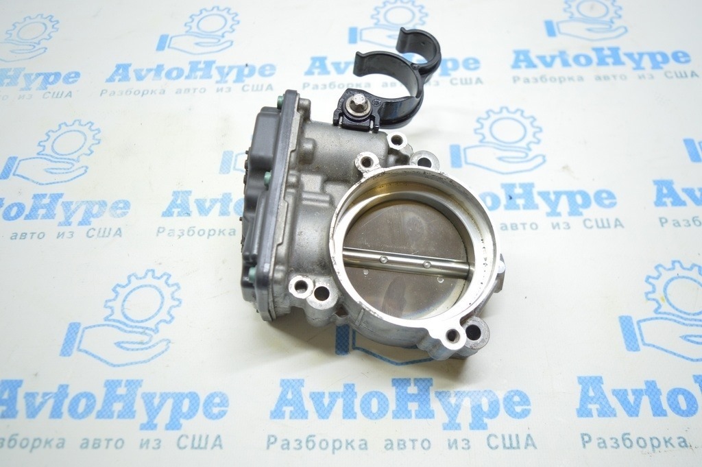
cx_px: 351
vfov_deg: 43.5
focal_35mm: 30
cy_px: 234
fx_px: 585
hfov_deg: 62.0
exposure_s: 1/40
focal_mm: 20
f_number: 3.8
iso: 400
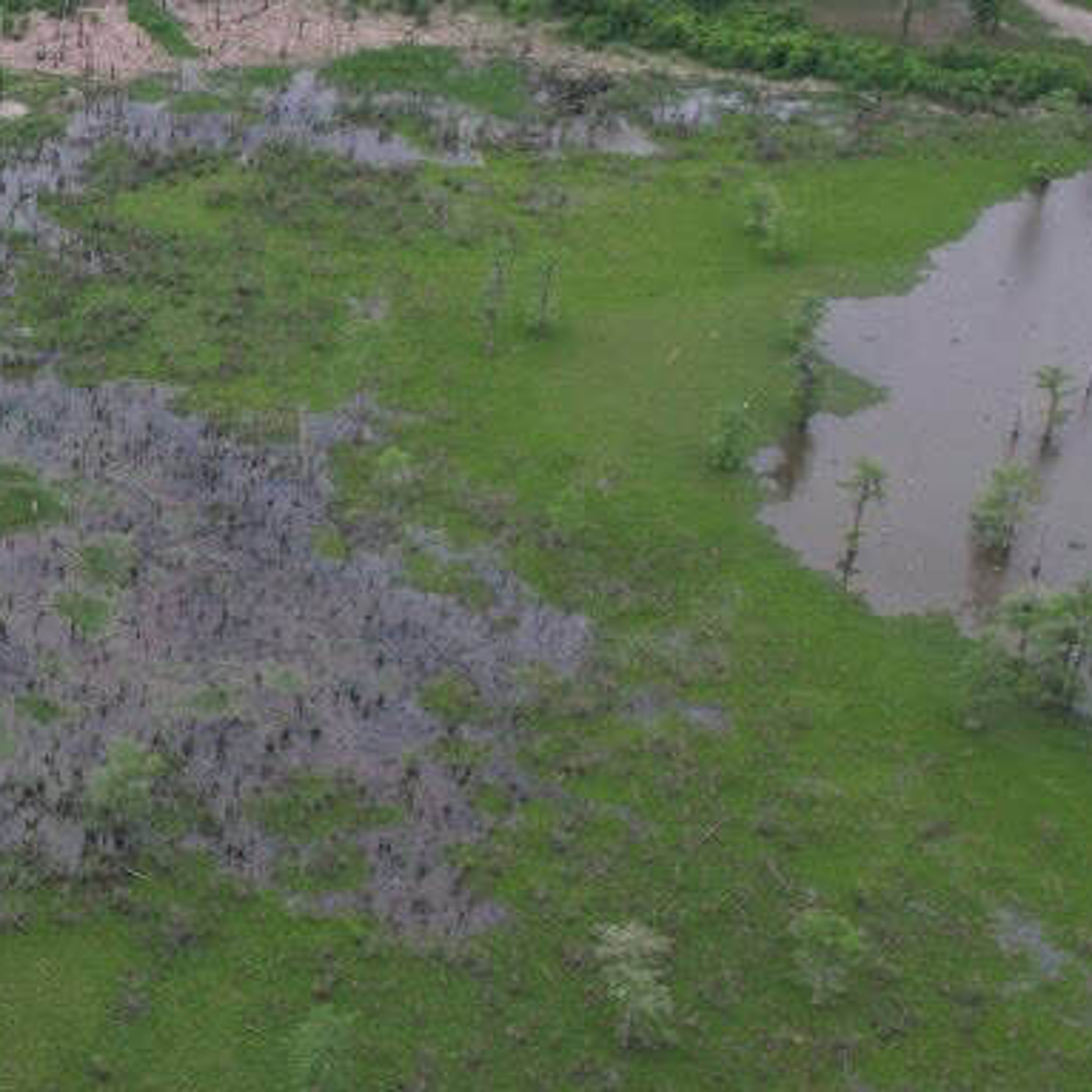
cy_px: 525
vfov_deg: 23.1
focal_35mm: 75
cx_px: -237
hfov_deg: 21.3
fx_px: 2677
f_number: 2.8
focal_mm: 8.4
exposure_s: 1/350
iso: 100
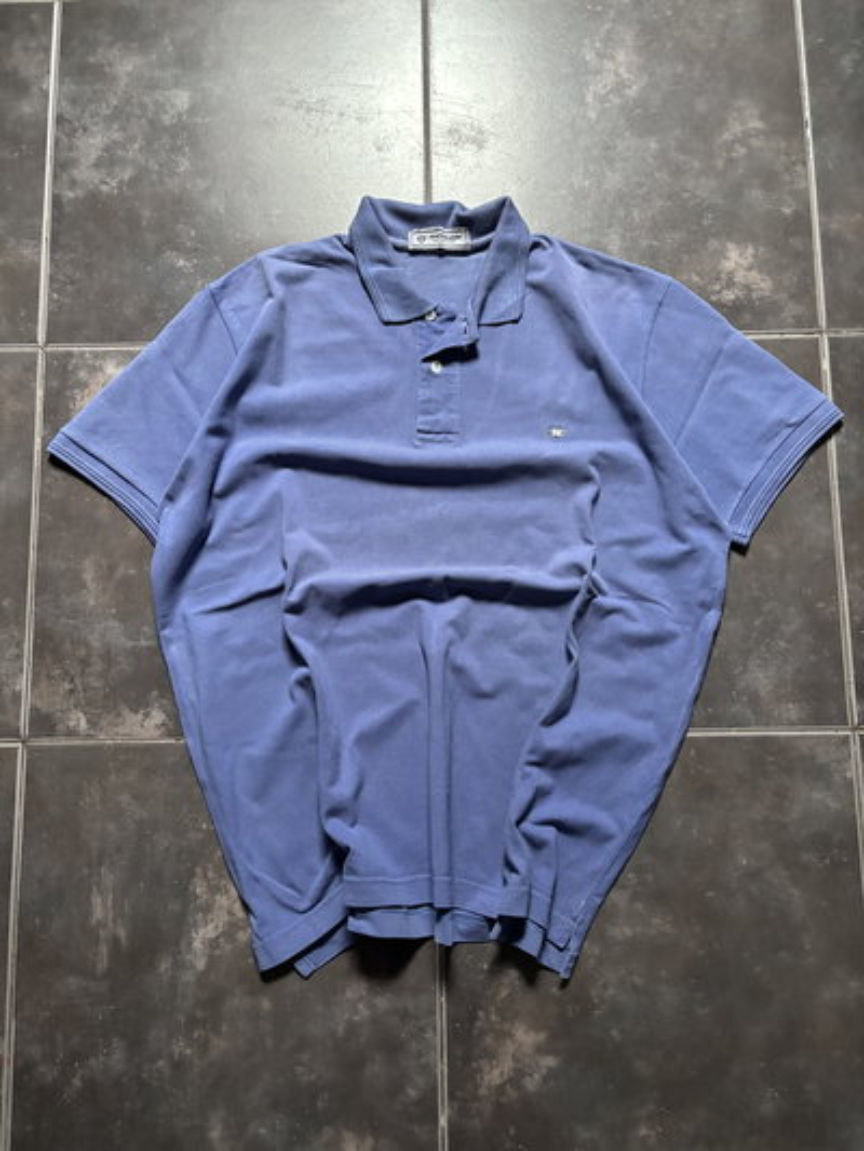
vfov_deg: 67.3
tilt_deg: -82.2
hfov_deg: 53.1
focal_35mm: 26
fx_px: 865
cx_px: 432
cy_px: 576
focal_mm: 5.96
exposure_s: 1/57
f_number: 1.6
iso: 500
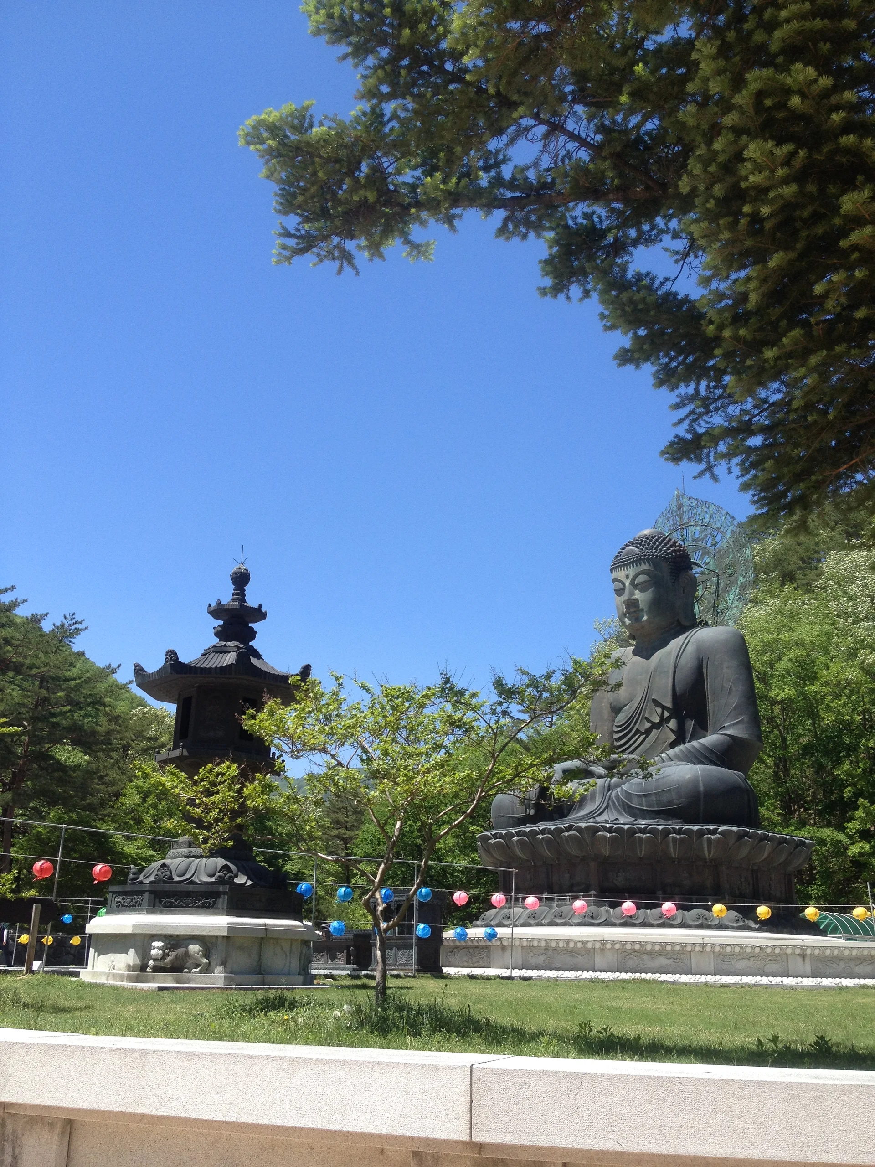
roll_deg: +1.7
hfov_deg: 40.7
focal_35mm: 35
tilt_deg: +16.4
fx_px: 1180
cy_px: 584
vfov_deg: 52.6
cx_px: 438
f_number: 2.4
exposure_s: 1/1004
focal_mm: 4.28
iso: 50
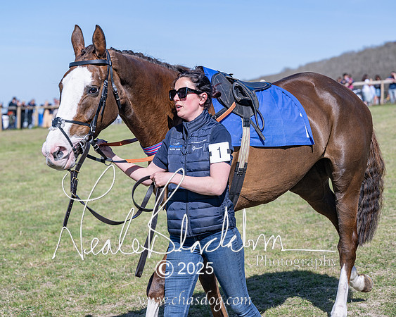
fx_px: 1107
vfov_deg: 16.3
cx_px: 165
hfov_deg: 20.3
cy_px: 146
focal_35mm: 94
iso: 90
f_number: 4
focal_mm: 77
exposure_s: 1/2000
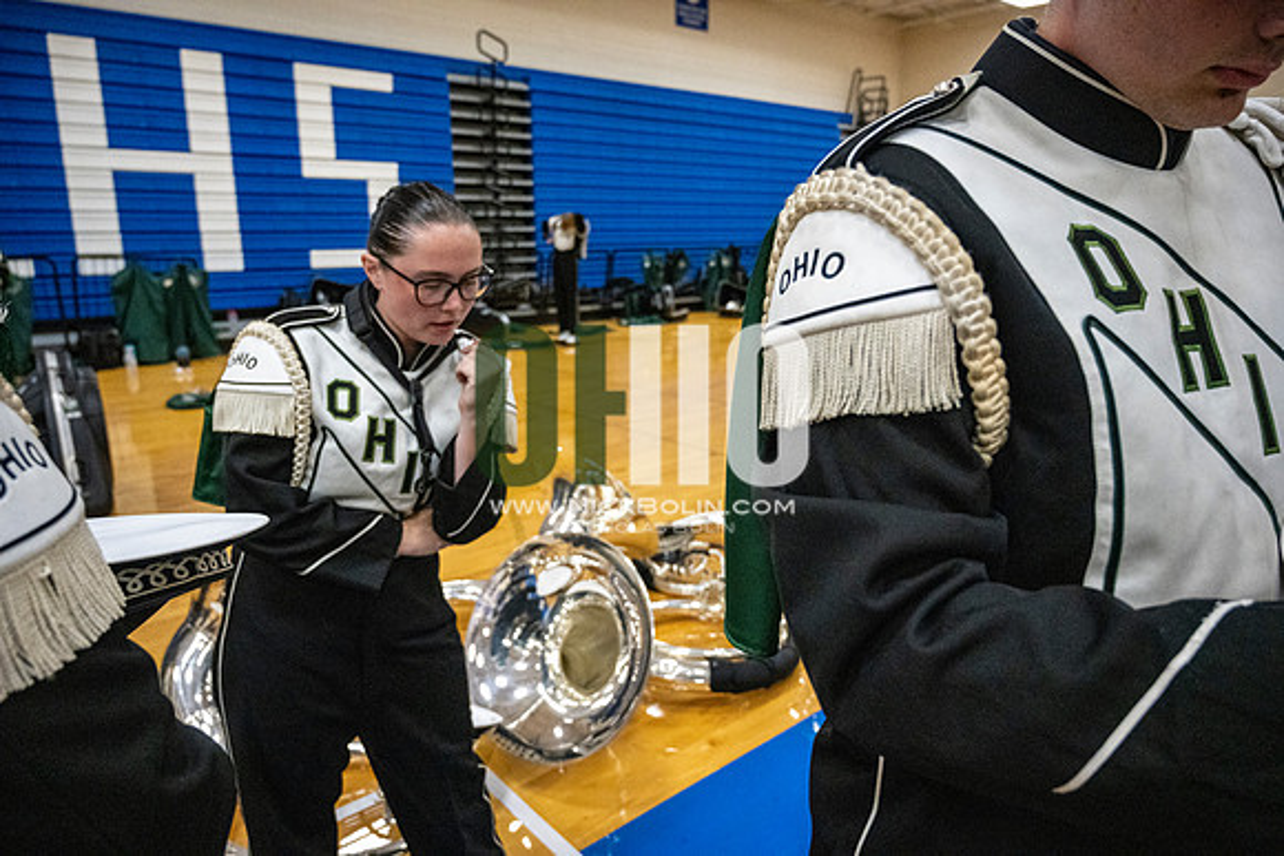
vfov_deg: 53.2
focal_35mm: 24
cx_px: 642
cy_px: 428
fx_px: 856
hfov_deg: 73.7
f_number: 4
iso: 8000
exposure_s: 1/800
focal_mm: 24
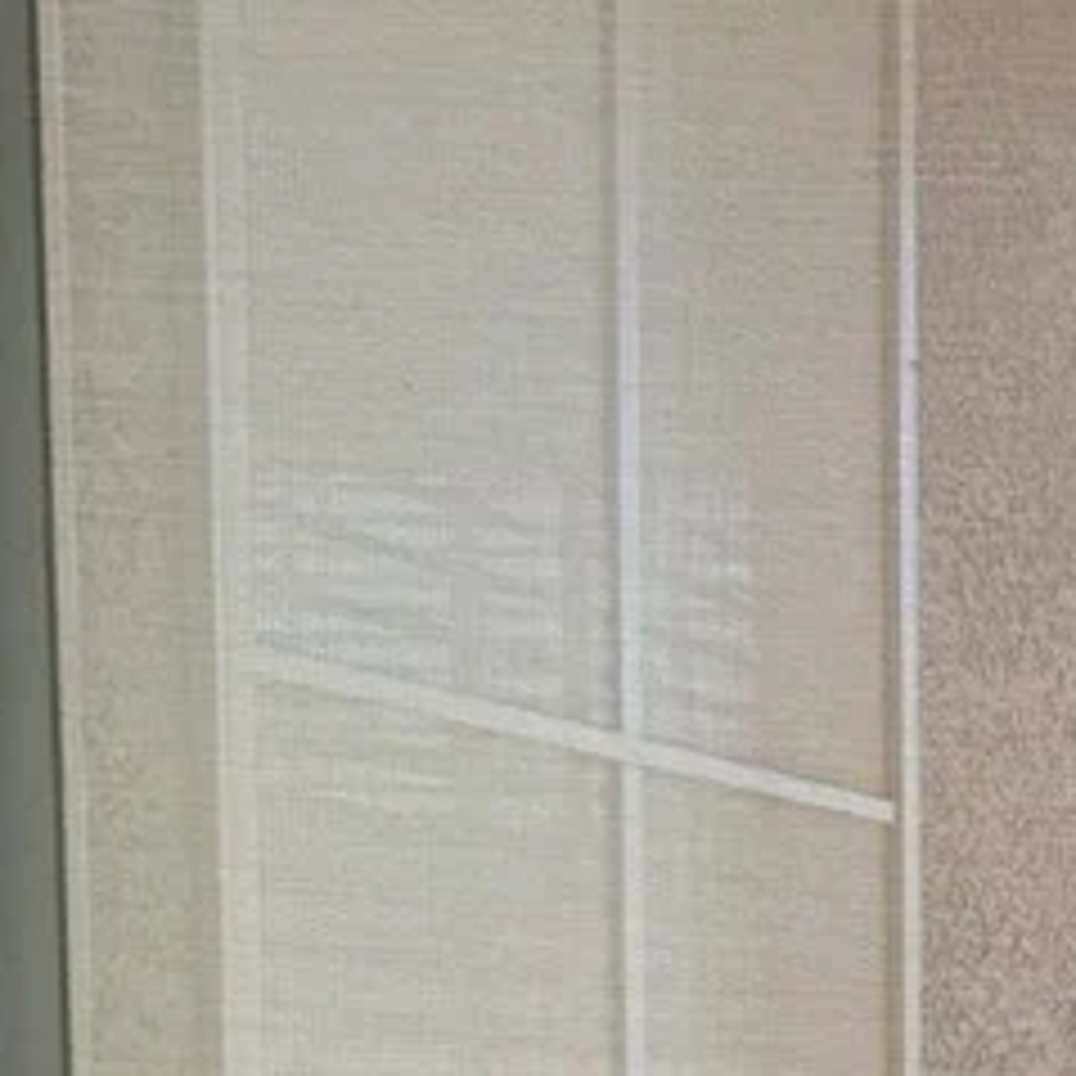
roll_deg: -0.6
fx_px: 1864
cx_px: 2147
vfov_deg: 29.1
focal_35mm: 53
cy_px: 1189
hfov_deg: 19.2
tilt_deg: -2.7
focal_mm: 2.22
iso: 50
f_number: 2.2
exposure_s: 1/120
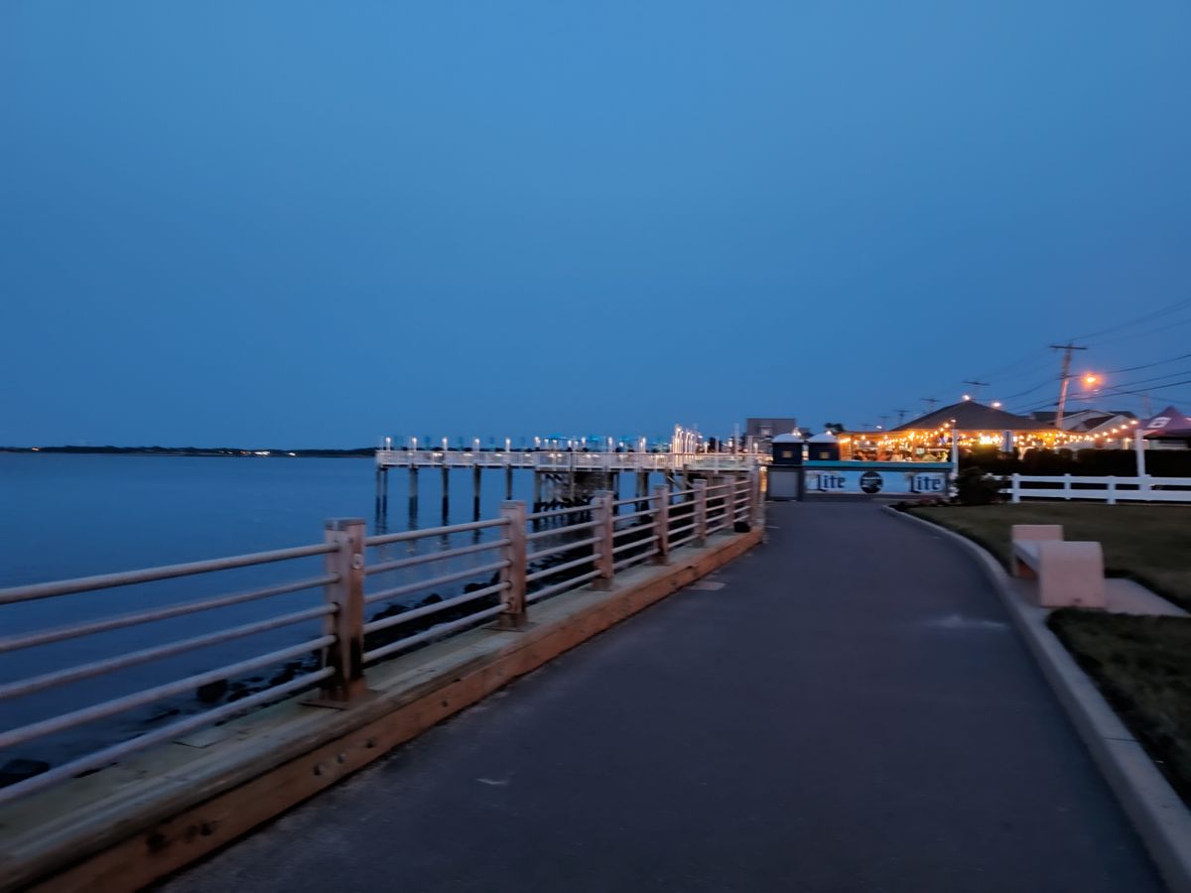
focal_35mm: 23
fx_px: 791
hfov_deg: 73.9
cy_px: 446
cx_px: 596
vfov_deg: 58.9
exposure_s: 1/15.2
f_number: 1.8
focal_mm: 5.56
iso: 1800
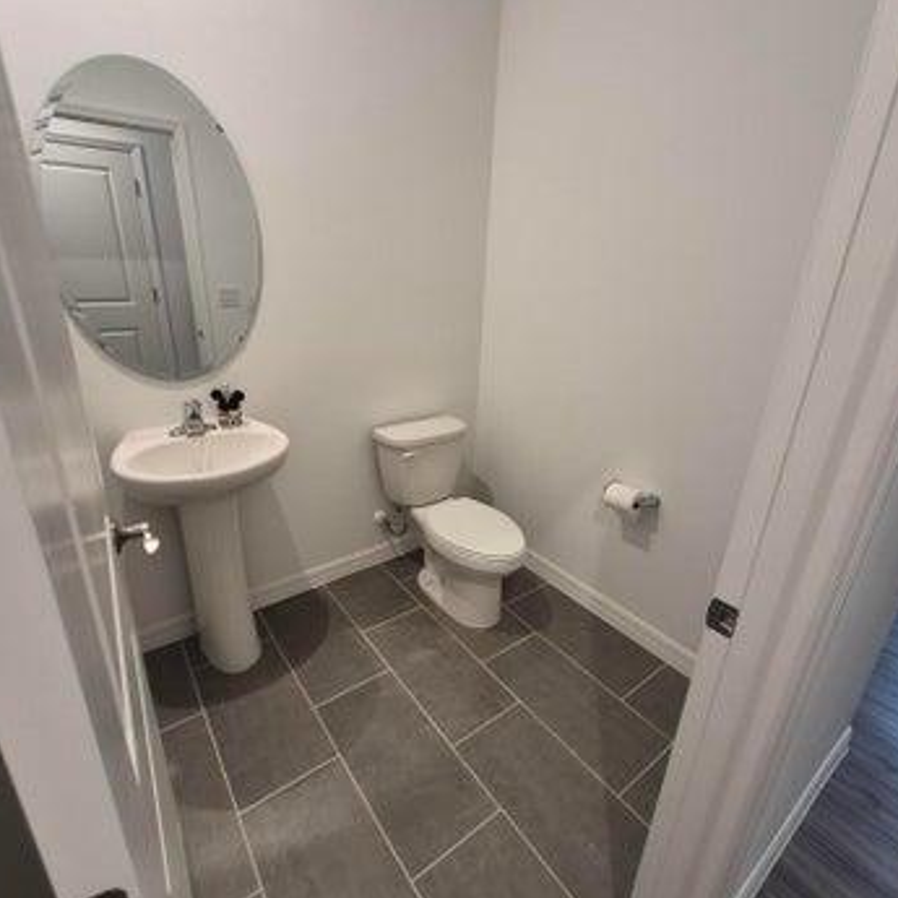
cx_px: 445
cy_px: 448
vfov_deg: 87.4
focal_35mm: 16
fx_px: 470
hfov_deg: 87.4
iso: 160
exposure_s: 1/60
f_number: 2.2
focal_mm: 1.74
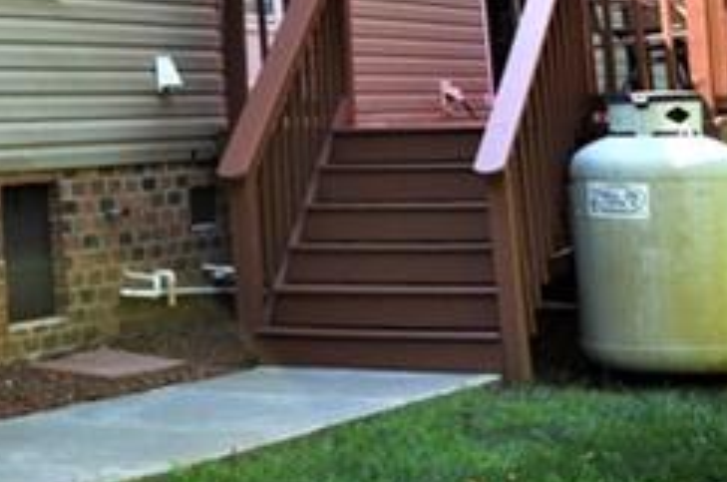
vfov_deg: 11.4
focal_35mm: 114
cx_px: -407
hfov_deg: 16.2
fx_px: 2298
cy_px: -278
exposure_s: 1/125
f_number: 5.6
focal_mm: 18
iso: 110
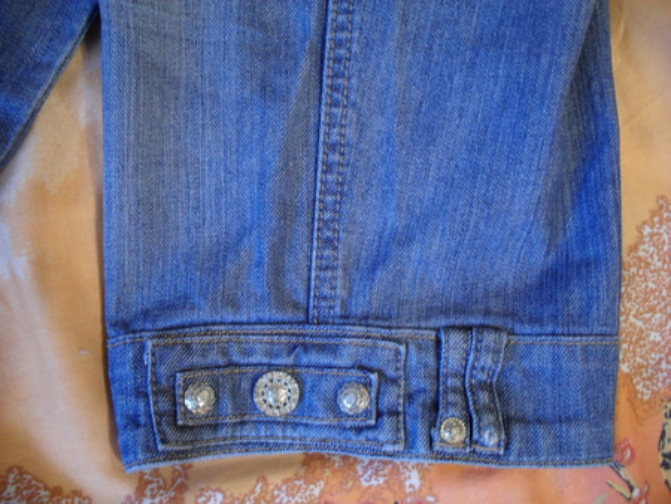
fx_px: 679
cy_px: 252
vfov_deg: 40.7
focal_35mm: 35
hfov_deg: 52.6
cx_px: 336
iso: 200
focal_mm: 6.3
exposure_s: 1/4
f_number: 3.2
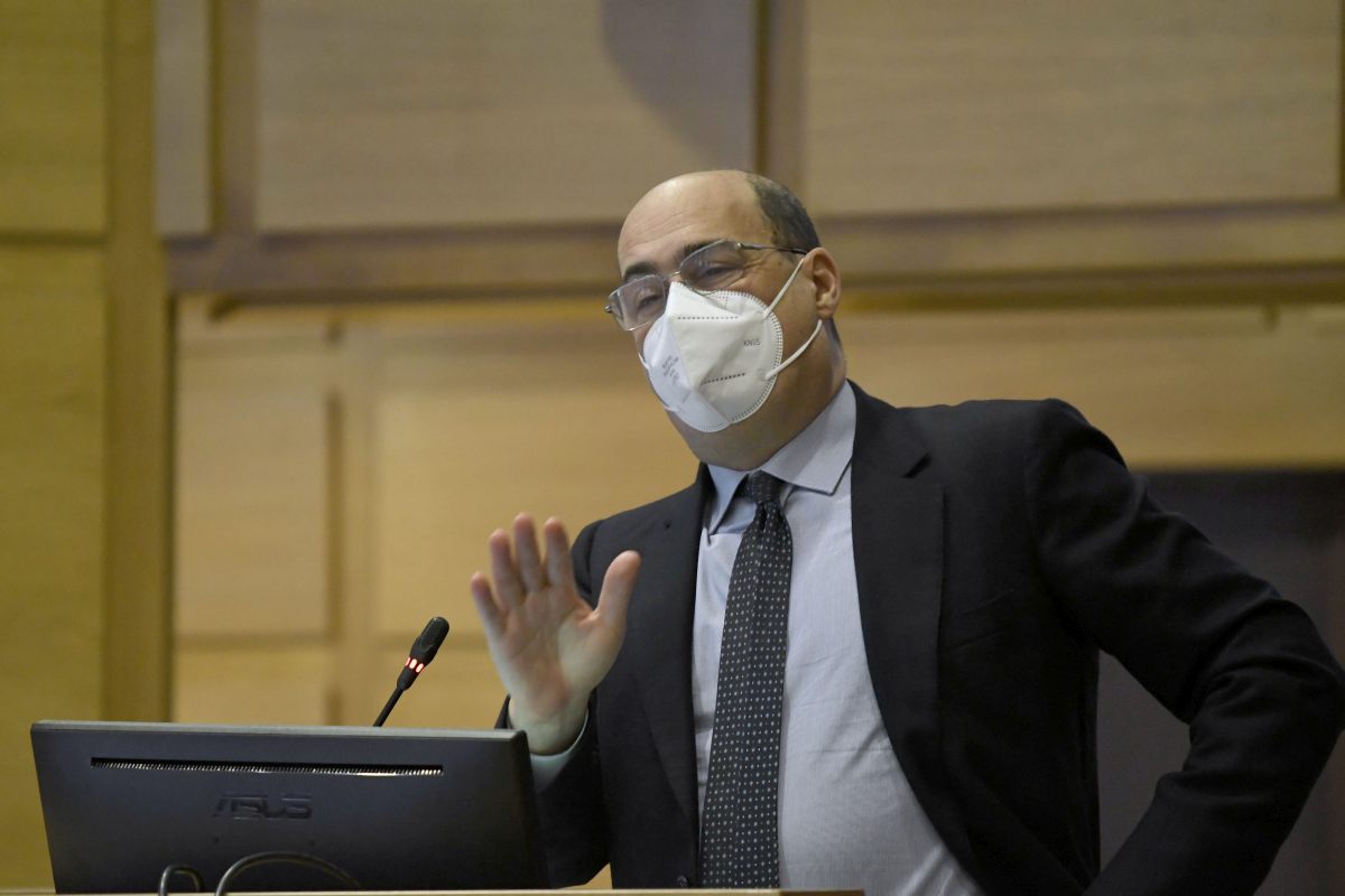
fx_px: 10367
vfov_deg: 5.0
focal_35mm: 278
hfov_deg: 7.4
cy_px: 448
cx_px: 672
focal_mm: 185
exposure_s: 1/200
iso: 4000
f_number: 4
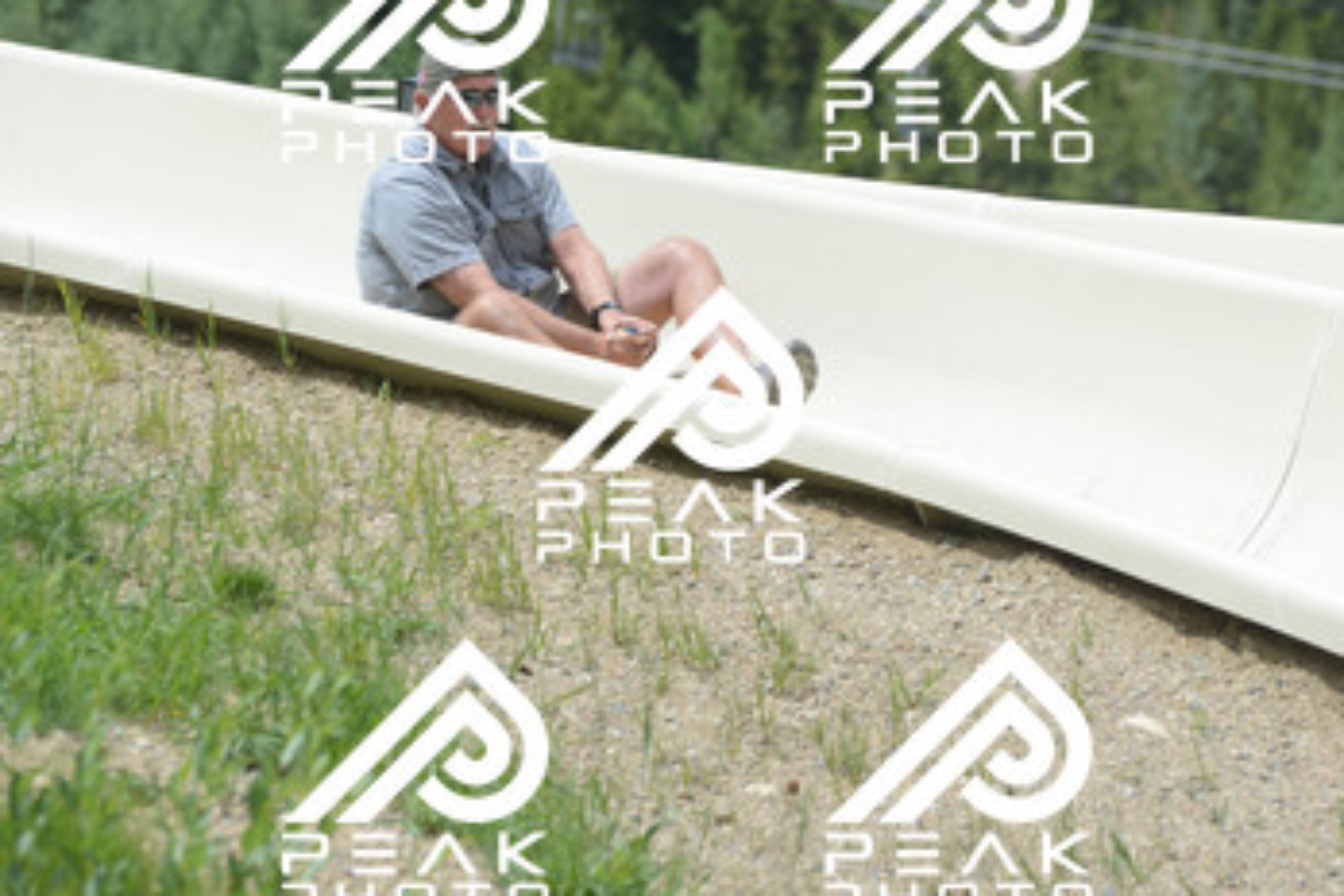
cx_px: 687
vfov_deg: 6.1
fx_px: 8362
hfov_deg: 9.2
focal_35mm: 224
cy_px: 400
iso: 250
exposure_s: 1/640
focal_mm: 195
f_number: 6.3
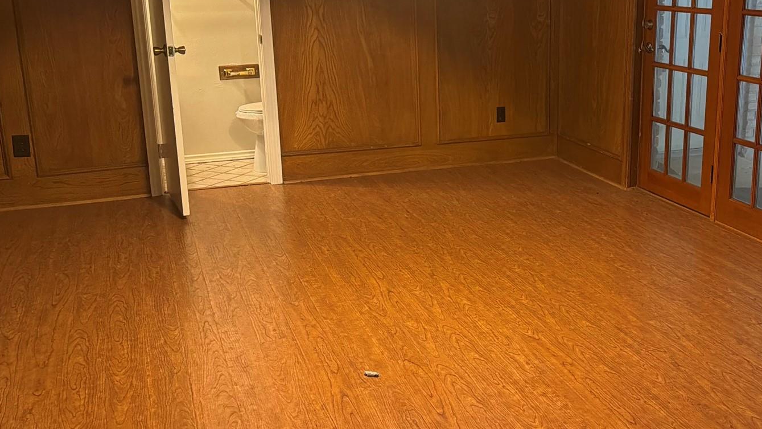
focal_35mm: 40
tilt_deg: -14.1
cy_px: 166
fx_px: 808
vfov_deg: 29.6
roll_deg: +0.0
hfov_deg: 48.8
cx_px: 560
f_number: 1.78
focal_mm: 6.76
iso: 400
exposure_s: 1/60
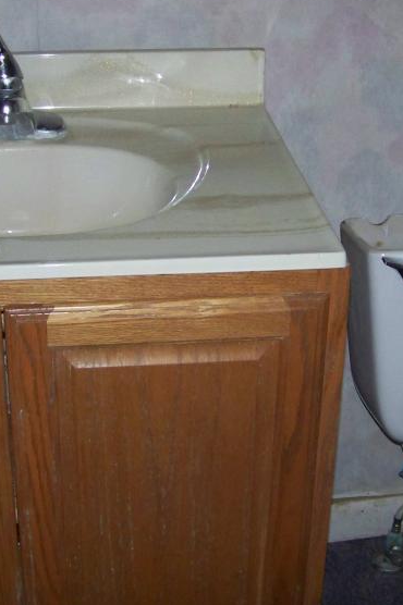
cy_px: 280
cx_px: 186
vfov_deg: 29.2
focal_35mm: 69
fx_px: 1160
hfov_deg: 19.7
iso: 200
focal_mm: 5.85
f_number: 2.8
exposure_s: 1/30
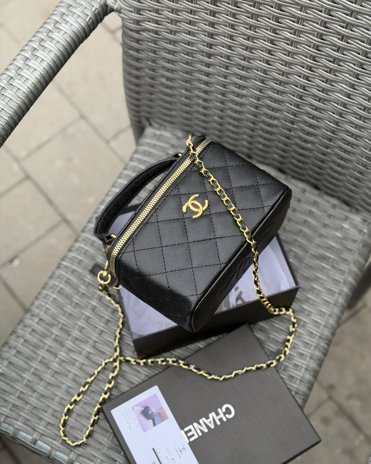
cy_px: 248
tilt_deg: -71.3
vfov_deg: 36.6
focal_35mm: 51
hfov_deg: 29.7
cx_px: 189
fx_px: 700
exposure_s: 1/669
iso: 64
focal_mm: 6.76
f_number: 1.78
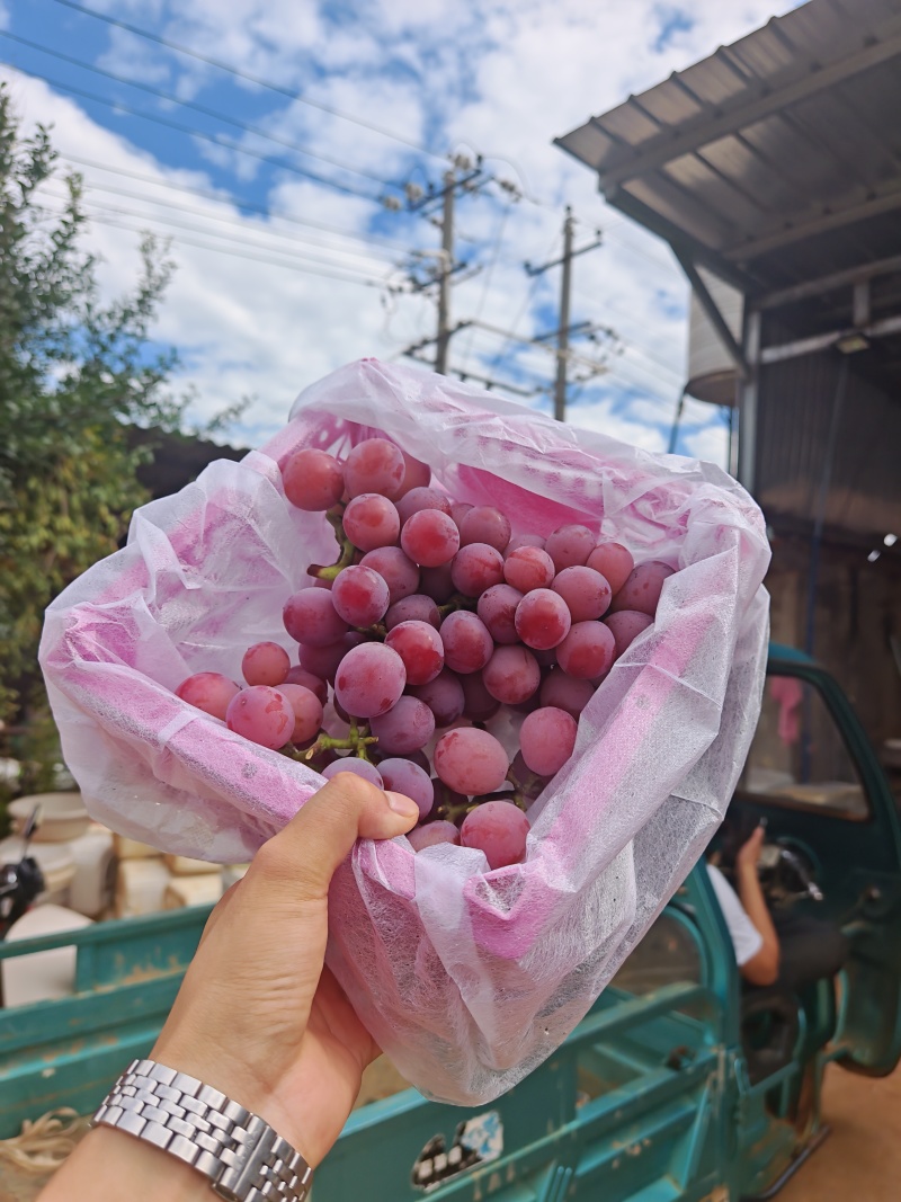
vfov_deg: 71.6
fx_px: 833
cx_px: 450
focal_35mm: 24
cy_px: 601
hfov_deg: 56.8
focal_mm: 6.67
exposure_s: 1/1400
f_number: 1.9
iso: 50
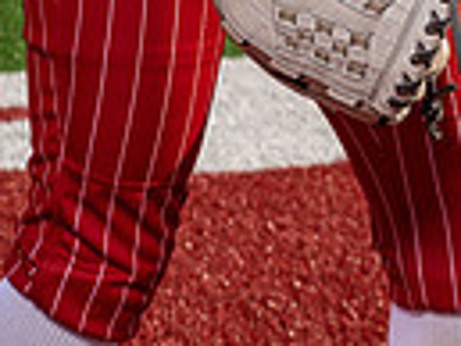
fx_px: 3133
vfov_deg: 6.1
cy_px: -442
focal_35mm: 235
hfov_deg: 8.4
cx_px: 479
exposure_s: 1/250
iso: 100
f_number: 8
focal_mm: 70
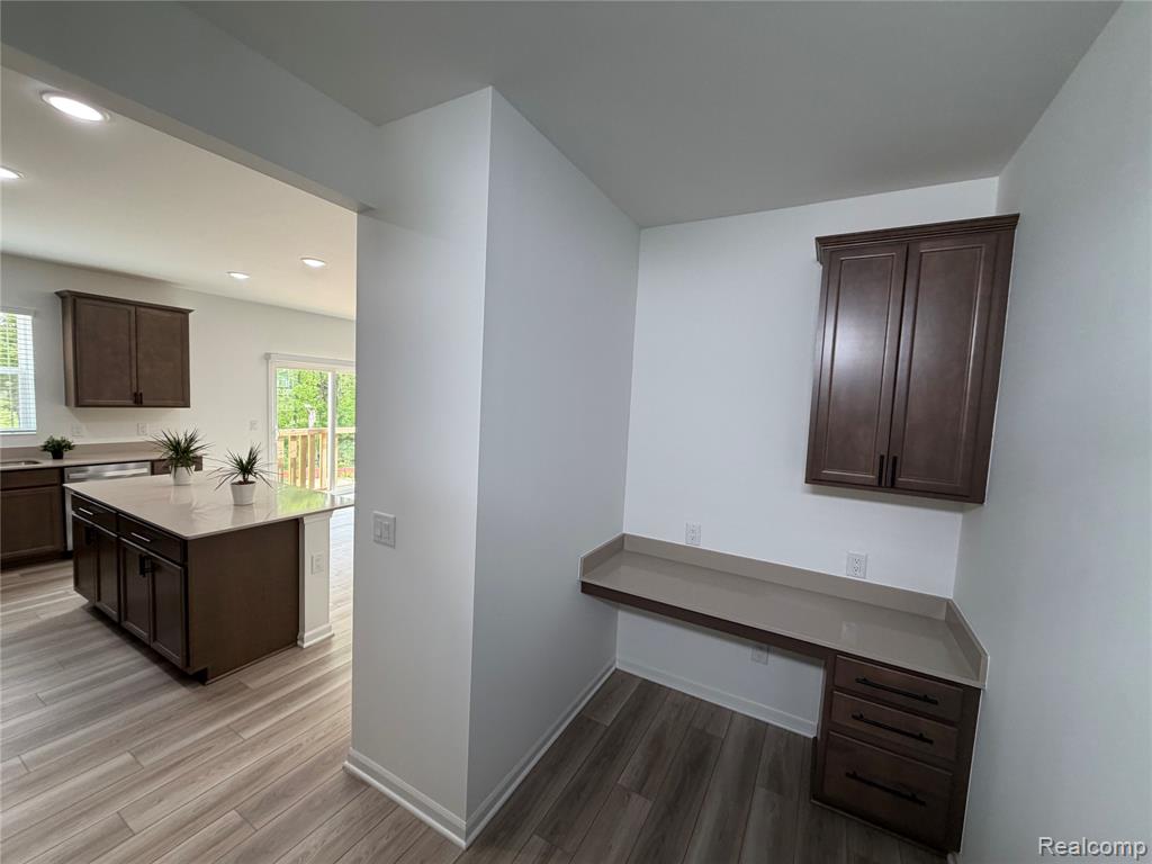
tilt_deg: -4.8
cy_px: 432
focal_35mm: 14
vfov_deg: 85.7
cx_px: 576
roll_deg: -3.1
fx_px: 466
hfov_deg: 102.1
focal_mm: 2.22
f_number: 2.2
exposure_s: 1/120
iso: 160
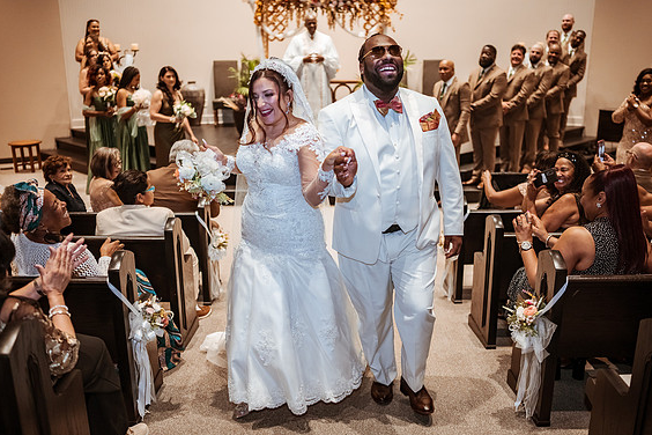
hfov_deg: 53.1
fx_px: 652
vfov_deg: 36.9
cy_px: 223
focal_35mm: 36
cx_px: 320
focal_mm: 35
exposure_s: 1/500
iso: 1000
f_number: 1.8
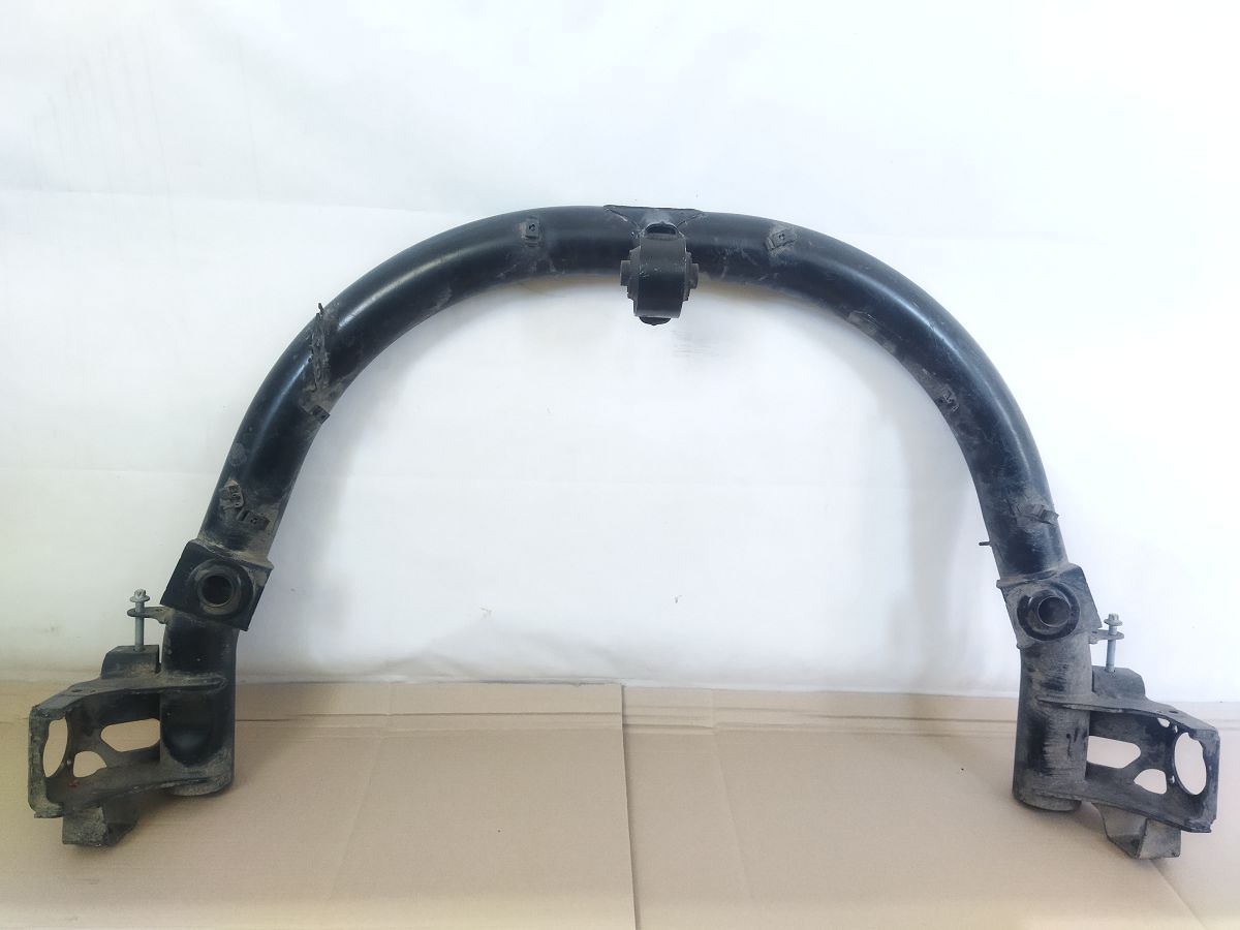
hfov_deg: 65.3
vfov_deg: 51.4
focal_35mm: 27
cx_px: 620
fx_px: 967
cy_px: 465
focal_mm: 4.71
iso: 481
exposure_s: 1/50
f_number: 1.79
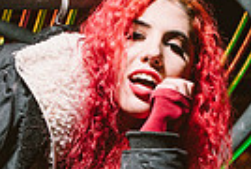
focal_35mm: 106
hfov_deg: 18.1
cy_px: 170
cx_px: 317
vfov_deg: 12.8
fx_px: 741
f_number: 3.5
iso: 800
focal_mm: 24
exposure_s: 1/30
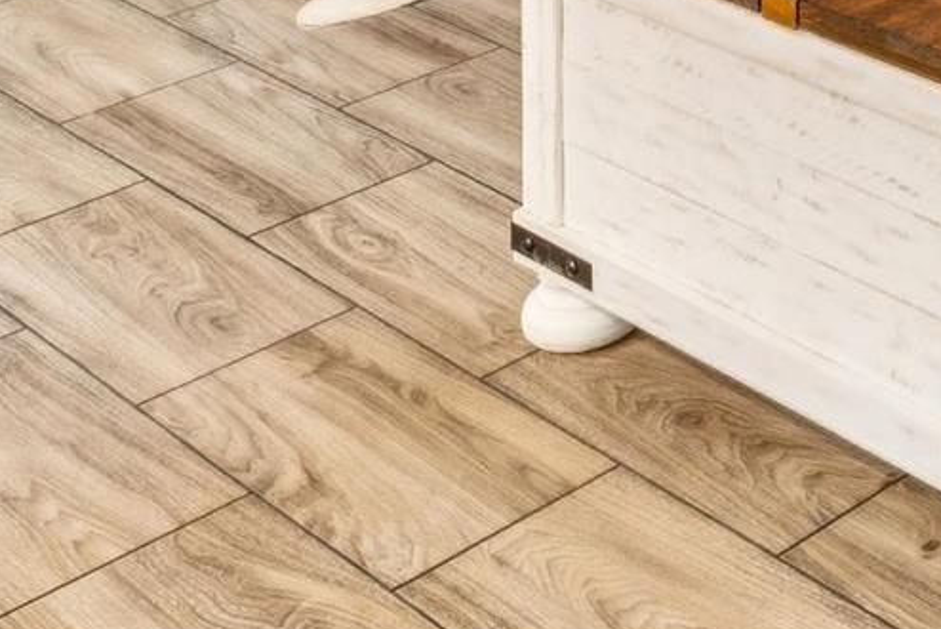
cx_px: 1356
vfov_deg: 12.1
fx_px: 2275
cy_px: -959
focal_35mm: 87
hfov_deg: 20.5
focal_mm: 14
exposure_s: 1/1.25
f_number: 13
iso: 400
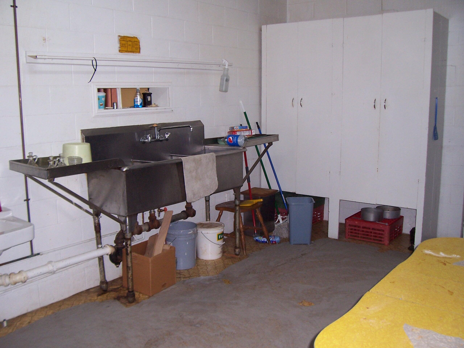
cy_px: 174
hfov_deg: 54.0
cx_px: 232
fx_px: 456
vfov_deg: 41.8
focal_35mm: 34
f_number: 2.7
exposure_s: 1/60
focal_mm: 5.6
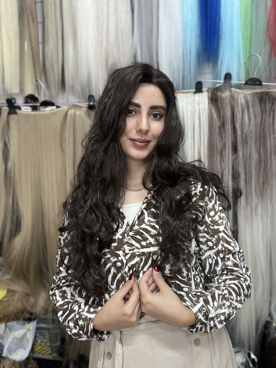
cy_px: 184
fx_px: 319
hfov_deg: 46.8
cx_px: 138
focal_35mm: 30
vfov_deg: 60.0
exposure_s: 1/50
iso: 160
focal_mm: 2.71
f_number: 2.2
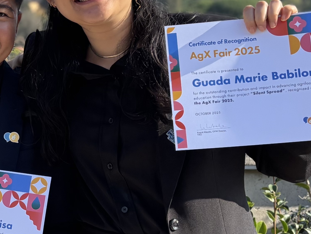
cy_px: 87
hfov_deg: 18.9
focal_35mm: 99
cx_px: -48
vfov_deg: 14.9
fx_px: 889
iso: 50
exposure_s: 1/2342
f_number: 1.6
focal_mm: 5.96
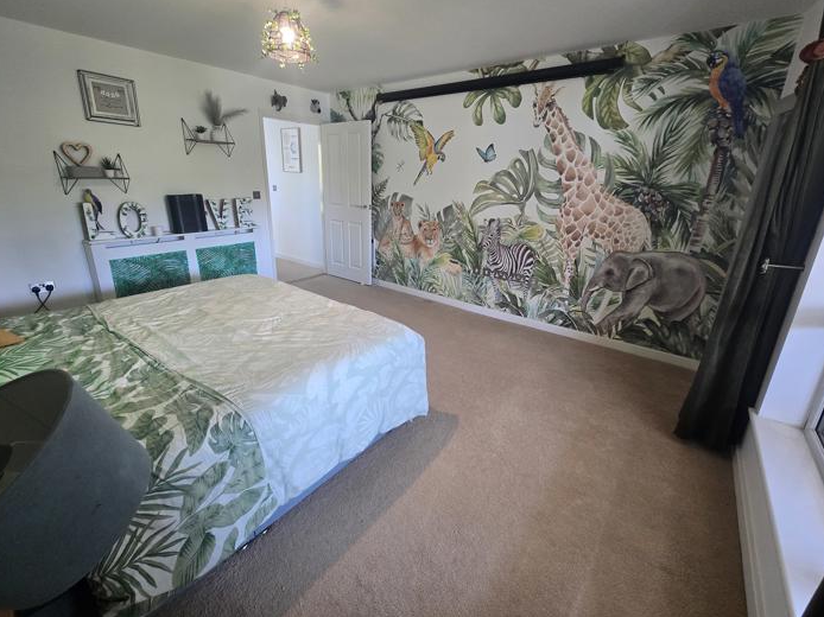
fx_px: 333
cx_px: 411
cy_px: 287
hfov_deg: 102.1
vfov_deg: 85.5
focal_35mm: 14
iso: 250
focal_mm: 2.2
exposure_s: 1/50
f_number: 2.2
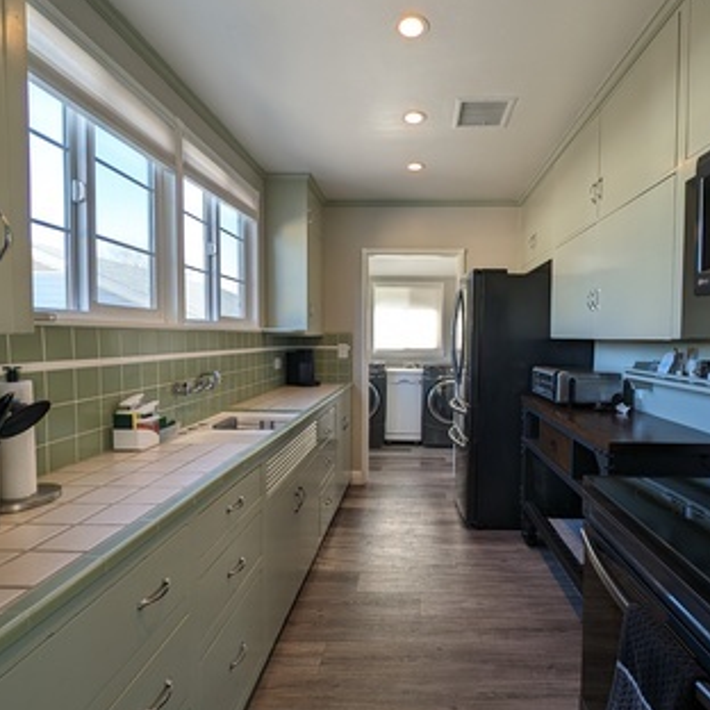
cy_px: 357
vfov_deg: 84.0
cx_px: 410
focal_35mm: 17
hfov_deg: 83.4
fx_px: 394
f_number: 1.95
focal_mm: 2.23
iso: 56
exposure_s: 1/90.5
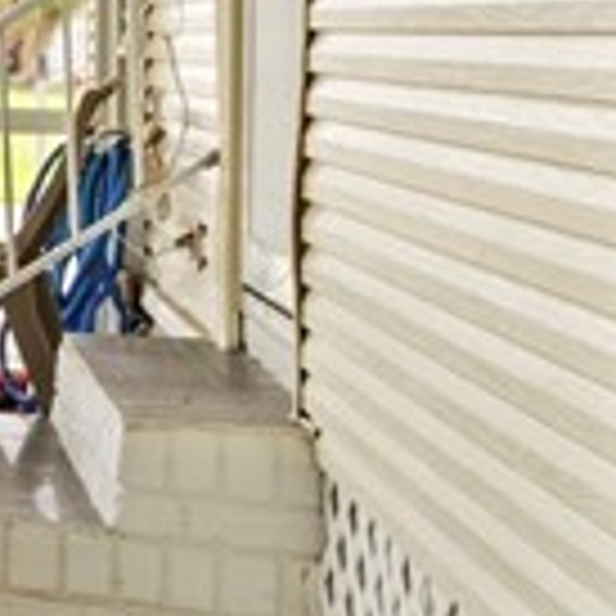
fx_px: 1893
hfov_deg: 9.6
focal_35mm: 94
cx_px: -1533
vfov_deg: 18.0
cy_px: -22
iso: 100
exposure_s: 1/20
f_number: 8
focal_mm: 14
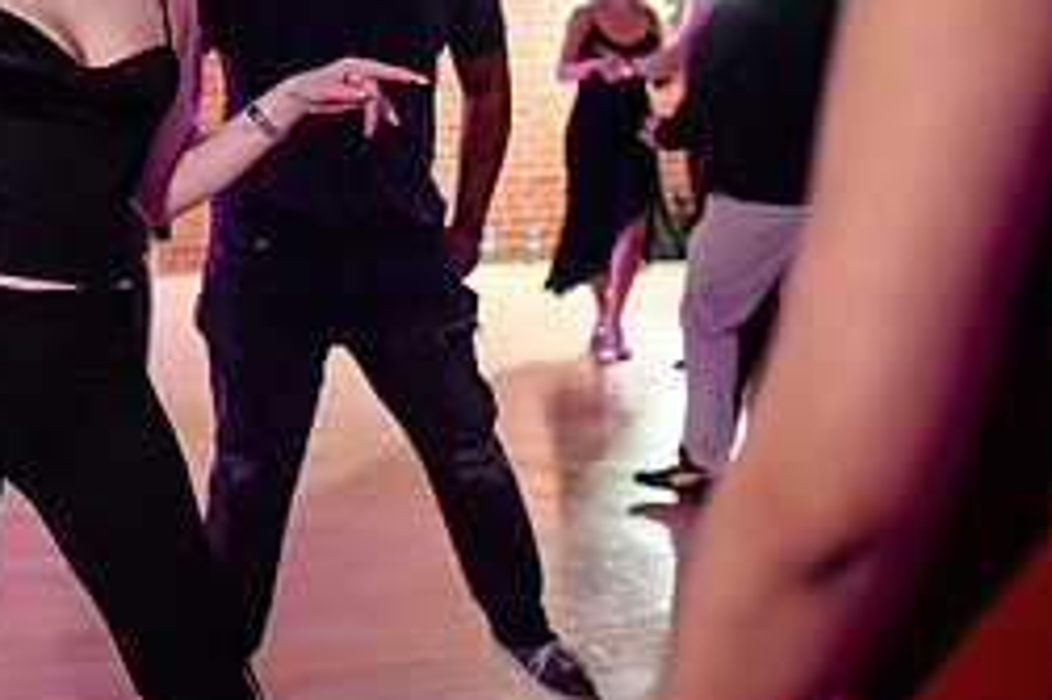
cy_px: 310
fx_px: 2161
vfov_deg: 18.4
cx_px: -30
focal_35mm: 74
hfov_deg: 25.8
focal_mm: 28
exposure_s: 1/200
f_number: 2
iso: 2000
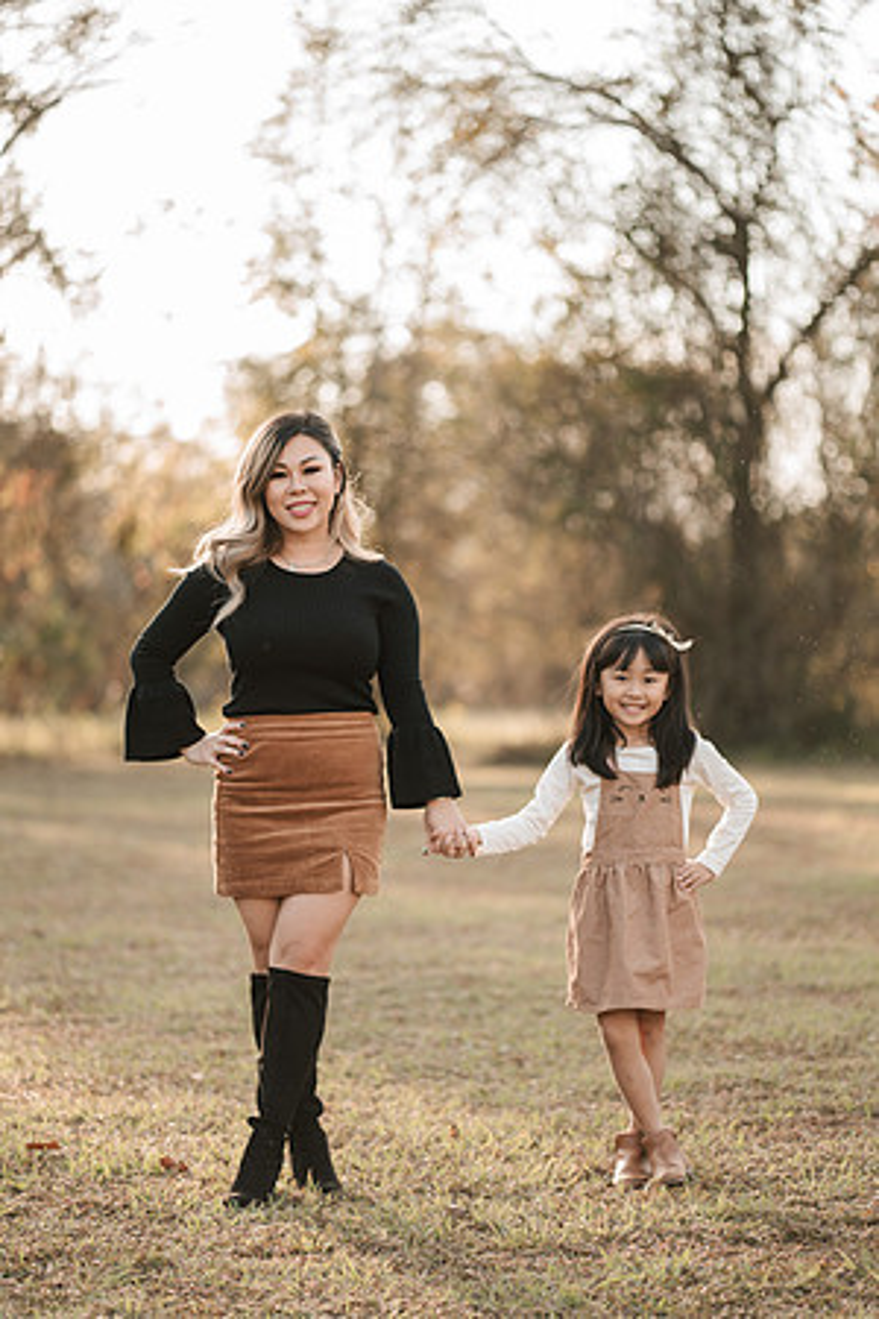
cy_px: 660
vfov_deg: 23.9
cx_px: 440
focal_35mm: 85
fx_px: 3113
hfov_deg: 16.1
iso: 80
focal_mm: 85
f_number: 1.8
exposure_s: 1/400
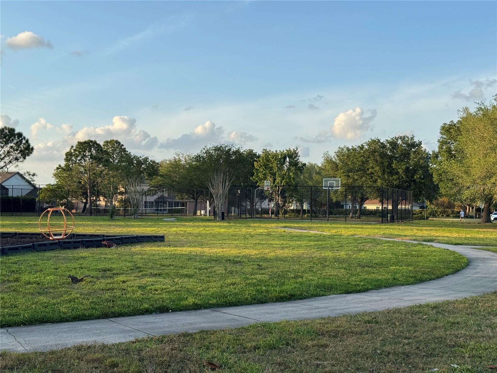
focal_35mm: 48
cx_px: 248
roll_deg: -0.3
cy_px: 186
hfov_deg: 39.7
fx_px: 689
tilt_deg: +1.6
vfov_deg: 30.3
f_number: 1.78
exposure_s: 1/1458
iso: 64
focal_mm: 6.76
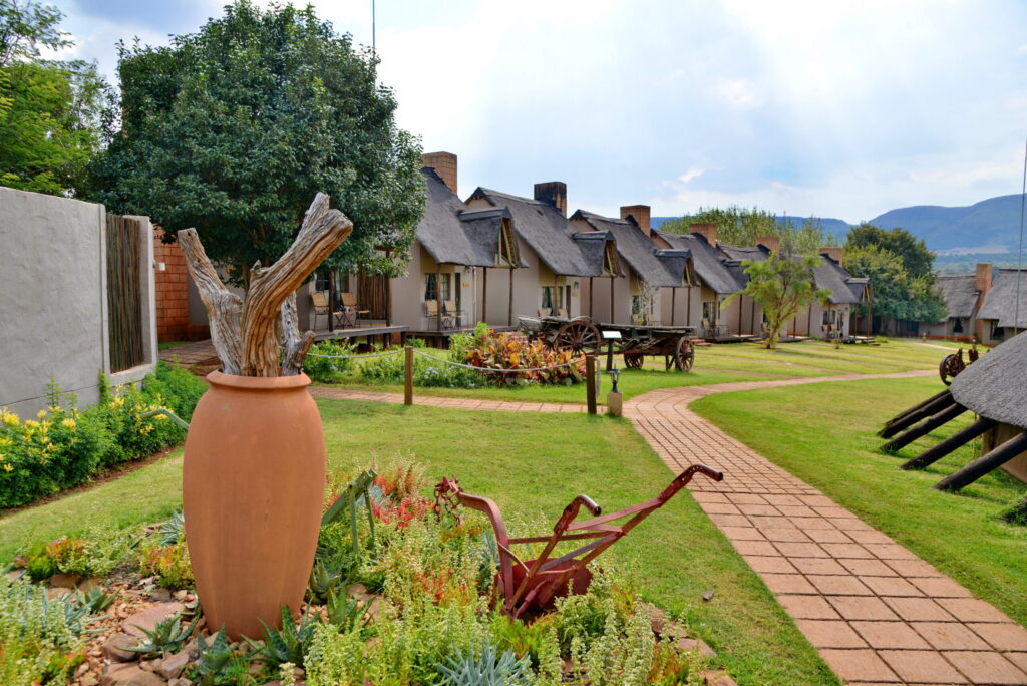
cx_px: 514
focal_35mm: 24
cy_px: 343
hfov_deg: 73.7
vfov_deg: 53.2
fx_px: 685
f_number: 9
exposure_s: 1/320
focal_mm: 24
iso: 320
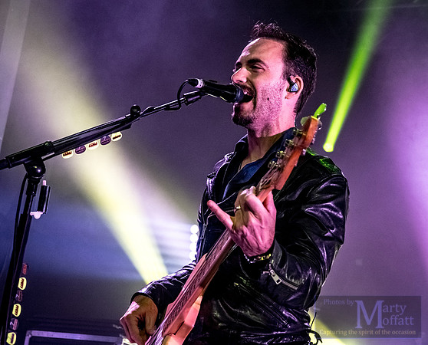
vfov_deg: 17.6
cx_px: 206
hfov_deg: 21.7
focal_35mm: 88
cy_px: 154
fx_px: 1115
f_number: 4
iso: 1250
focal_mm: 38
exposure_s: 1/160
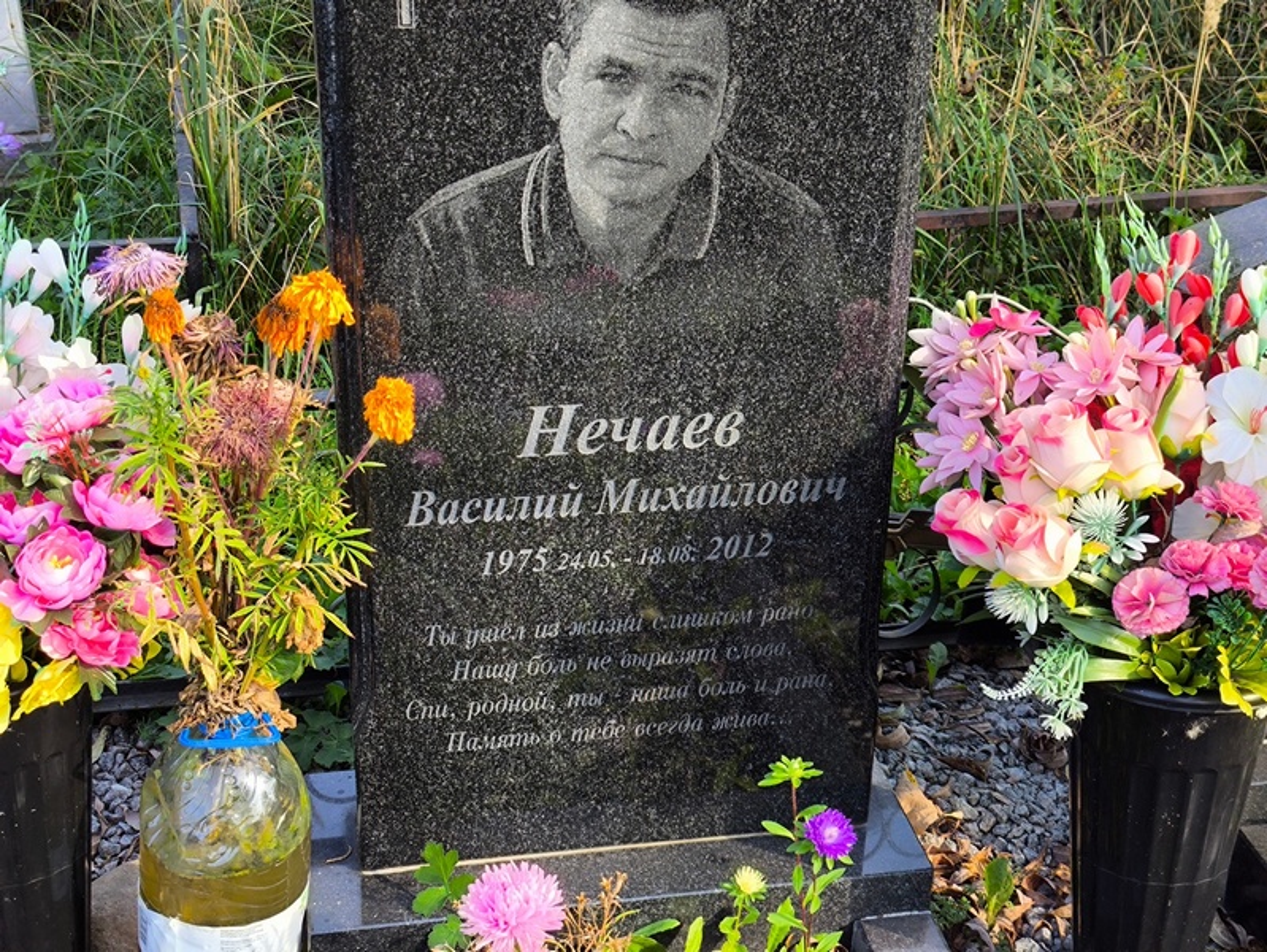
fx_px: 1831
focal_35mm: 50
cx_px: 634
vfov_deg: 29.1
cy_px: 476
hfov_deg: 38.2
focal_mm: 4.71
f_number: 1.7
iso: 50
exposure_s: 1/255
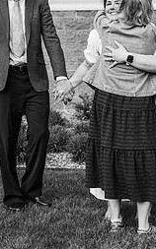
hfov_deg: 11.7
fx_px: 762
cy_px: 71
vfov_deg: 18.5
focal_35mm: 112
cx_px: 63
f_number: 2.8
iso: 200
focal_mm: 48
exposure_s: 1/1600
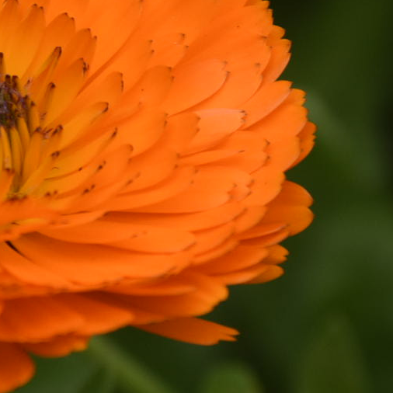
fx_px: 2882
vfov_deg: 7.8
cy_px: 86
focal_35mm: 224
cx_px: -2
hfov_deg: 7.8
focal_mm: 55
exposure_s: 1/160
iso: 1000
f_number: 8
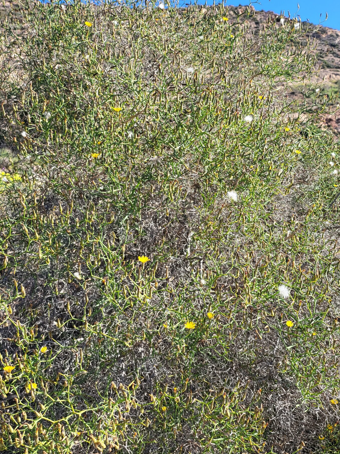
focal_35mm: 34
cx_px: 192
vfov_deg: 53.6
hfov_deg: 41.7
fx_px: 445
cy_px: 273
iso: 40
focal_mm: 5
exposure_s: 1/1024
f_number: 1.8
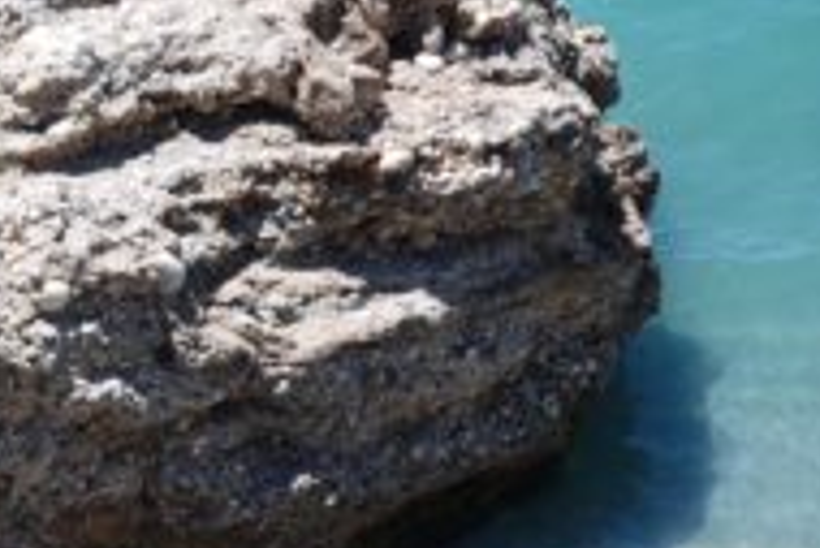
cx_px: -211
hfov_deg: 9.9
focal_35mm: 205
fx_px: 4673
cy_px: 88
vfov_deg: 6.7
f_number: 7.1
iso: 100
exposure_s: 1/200
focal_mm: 52
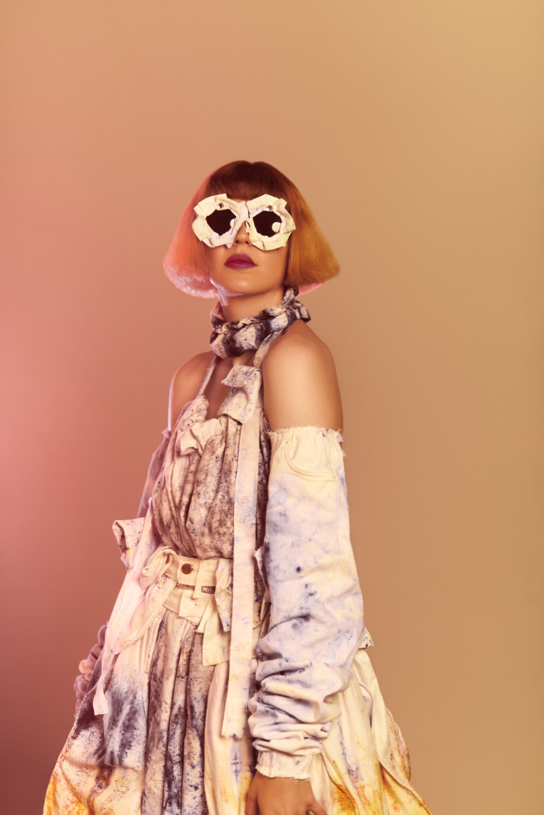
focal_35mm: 86
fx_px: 1949
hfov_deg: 15.9
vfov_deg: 23.6
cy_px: 411
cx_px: 269
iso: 400
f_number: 1.8
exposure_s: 1/100
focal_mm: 85
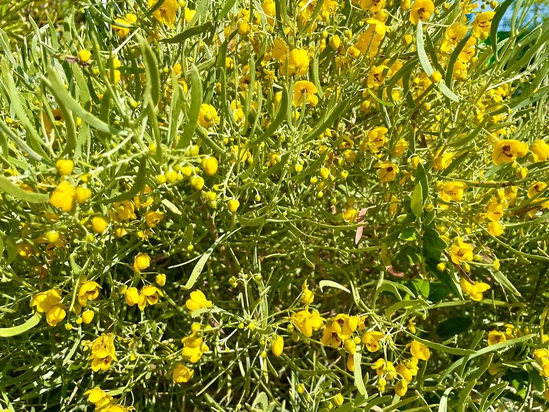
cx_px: 274
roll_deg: -1.6
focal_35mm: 26
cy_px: 206
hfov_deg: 67.3
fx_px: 412
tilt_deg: -18.7
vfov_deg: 53.1
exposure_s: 1/2212
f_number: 1.6
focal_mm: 4.2
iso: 32
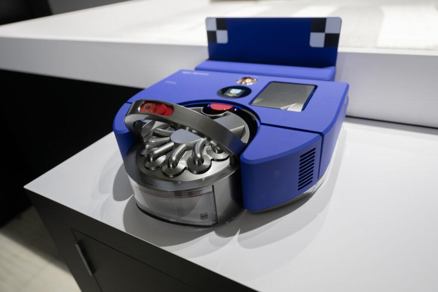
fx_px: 292
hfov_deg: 73.7
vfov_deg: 53.1
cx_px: 219
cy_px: 146
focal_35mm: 24
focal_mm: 24
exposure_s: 1/60
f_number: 4
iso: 500
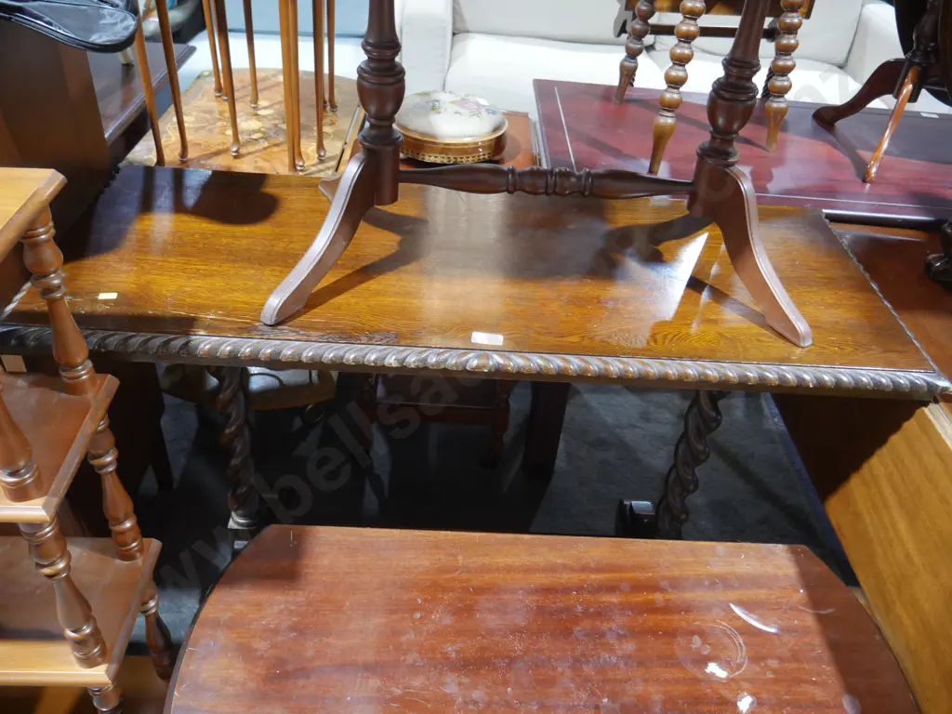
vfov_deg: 49.7
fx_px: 770
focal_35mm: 28
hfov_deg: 63.4
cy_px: 357
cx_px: 476
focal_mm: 14
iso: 2000
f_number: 3.5
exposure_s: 1/60
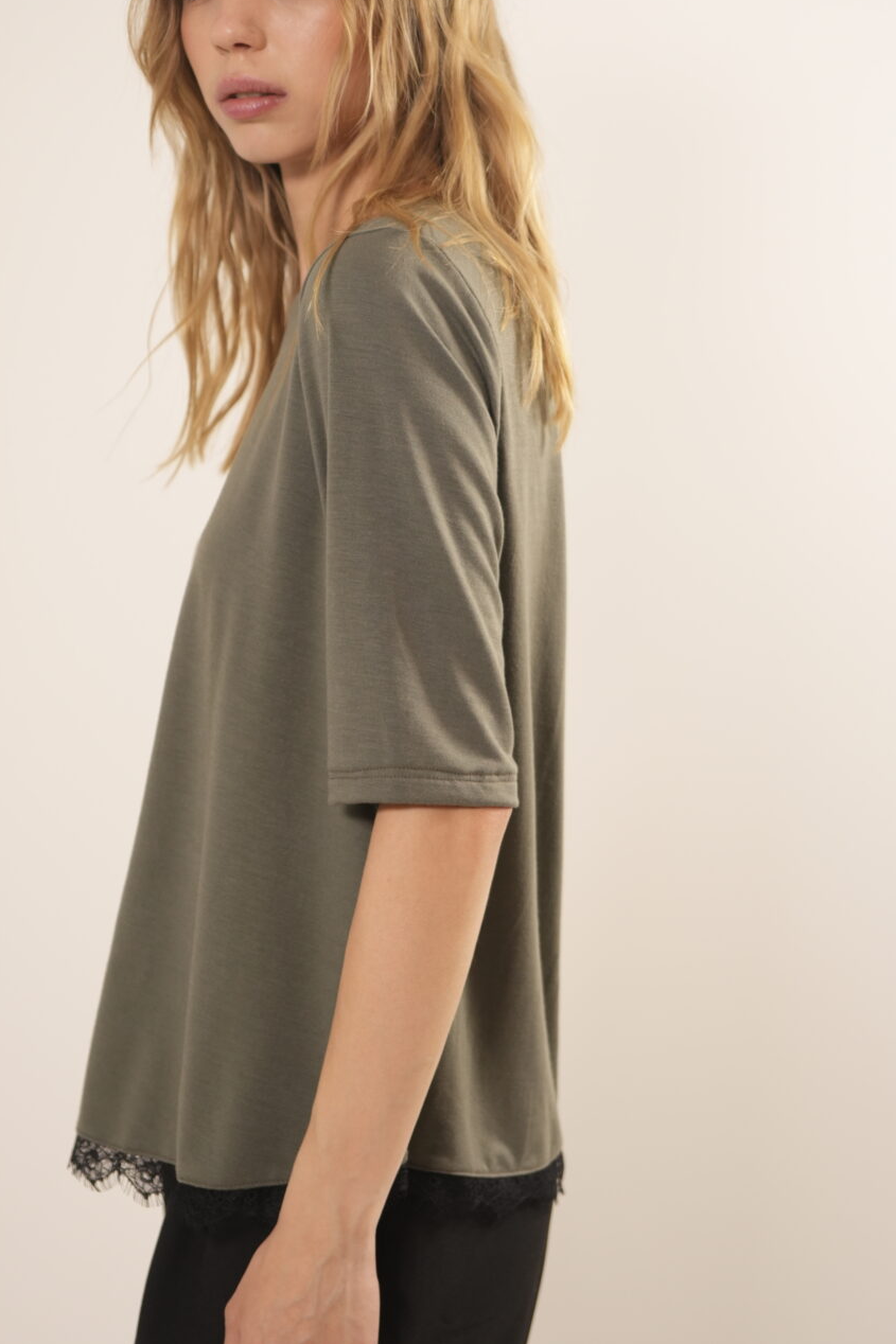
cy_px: 565
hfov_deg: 19.2
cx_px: 353
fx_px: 2651
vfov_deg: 28.4
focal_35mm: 71
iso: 640
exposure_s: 1/100
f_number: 3.2
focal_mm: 50
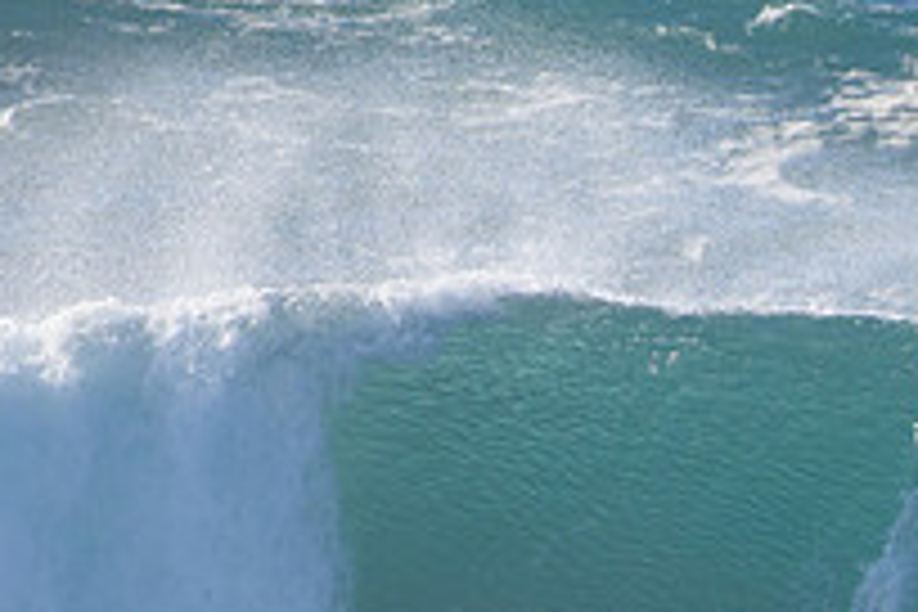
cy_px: 650
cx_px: 1012
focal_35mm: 2134
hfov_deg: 1.0
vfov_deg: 0.6
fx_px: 54413
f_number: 5.6
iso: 360
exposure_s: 1/2000
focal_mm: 500
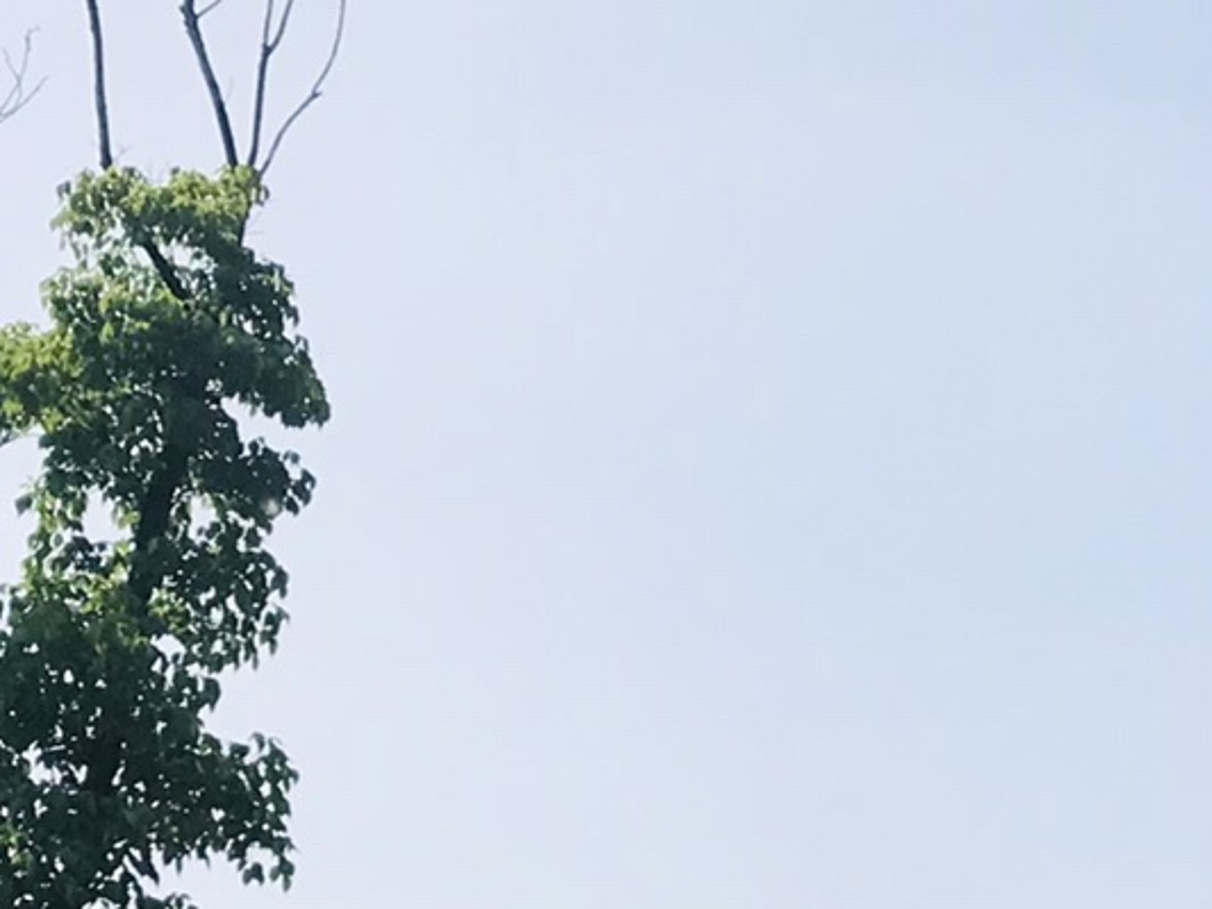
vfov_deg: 13.2
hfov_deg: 17.3
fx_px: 3677
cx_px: 1692
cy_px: 1450
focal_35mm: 105
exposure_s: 1/3300
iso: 20
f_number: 1.8
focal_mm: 3.99
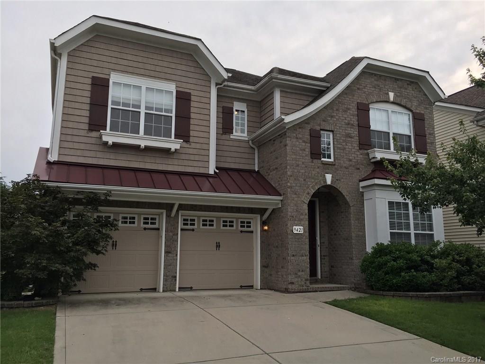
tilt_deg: +10.1
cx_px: 242
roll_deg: +0.0
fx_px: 406
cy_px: 182
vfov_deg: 48.2
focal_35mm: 29
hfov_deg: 61.7
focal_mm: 4.15
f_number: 2.2
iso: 25
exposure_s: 1/541
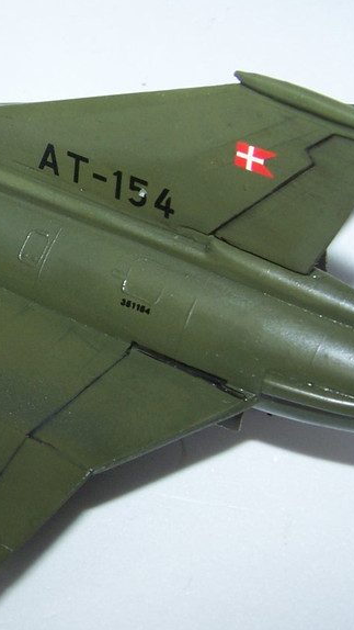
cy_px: 306
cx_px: -74
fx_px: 1285
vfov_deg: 27.5
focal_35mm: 77
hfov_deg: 15.1
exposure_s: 1/750
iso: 80
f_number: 5.6
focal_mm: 6.3
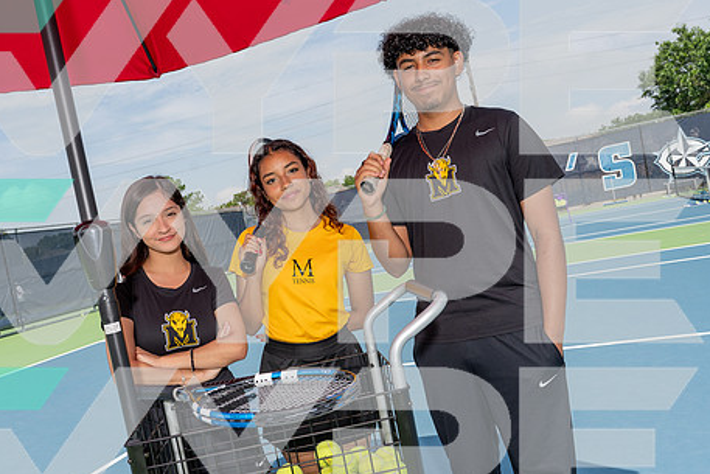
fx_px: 651
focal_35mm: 33
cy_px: 262
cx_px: 308
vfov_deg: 39.9
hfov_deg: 57.0
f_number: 7.1
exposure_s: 1/250
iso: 100
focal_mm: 26
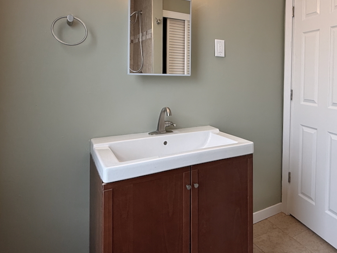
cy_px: 103
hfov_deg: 69.2
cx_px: 230
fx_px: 234
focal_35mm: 24
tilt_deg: -5.9
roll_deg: -0.4
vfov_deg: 56.4
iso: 125
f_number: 2.2
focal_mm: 2.22
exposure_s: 1/120
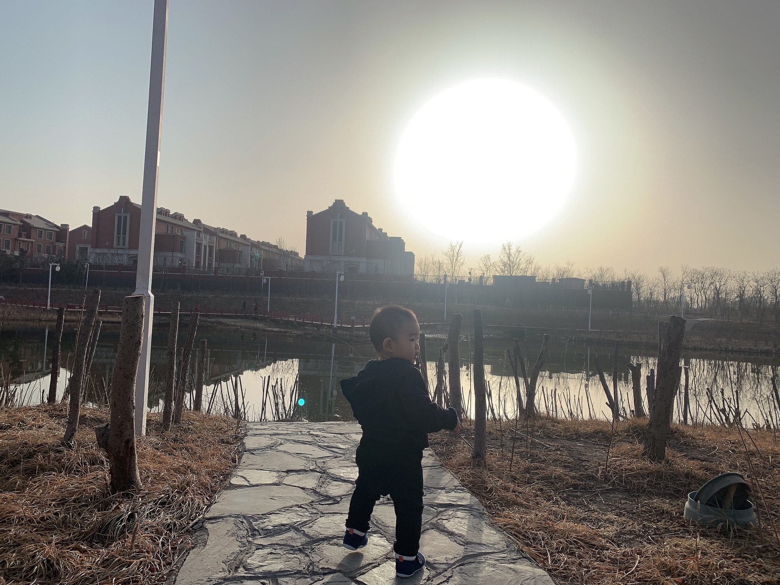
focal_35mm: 26
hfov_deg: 67.3
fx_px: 586
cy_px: 292
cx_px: 390
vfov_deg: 53.1
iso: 25
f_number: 1.8
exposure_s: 1/2994
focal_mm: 4.25
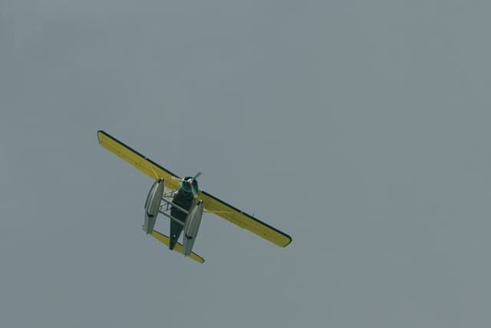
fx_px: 1432
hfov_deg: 19.5
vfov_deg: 13.0
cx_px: 246
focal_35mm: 105
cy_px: 164
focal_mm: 70
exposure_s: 1/1000
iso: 100
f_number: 4
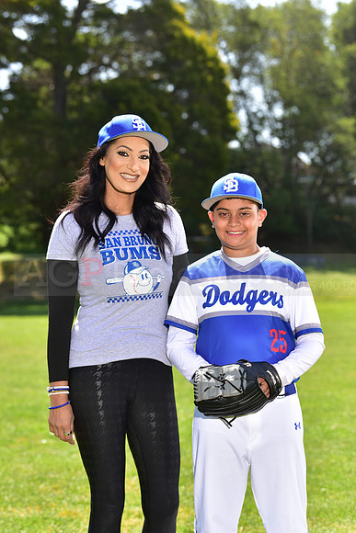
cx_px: 178
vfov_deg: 21.5
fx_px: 1408
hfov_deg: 14.4
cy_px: 266
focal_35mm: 95
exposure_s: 1/200
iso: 80
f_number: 5
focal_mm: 95
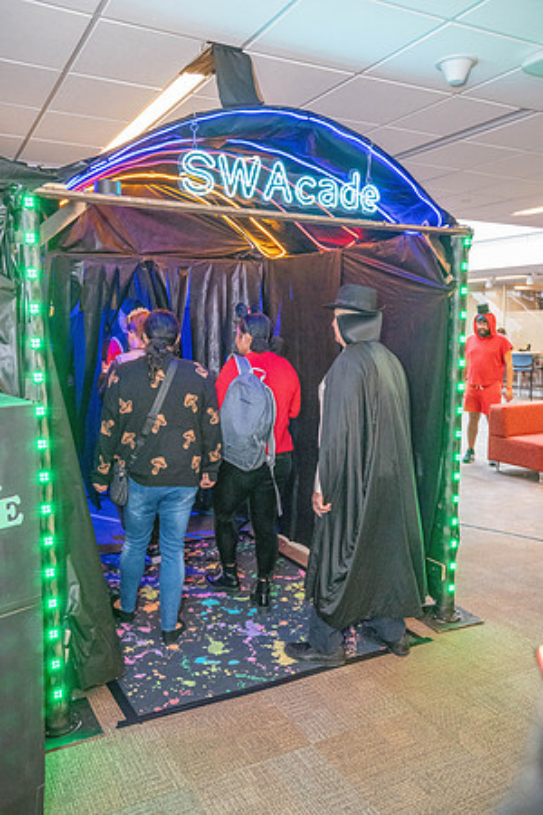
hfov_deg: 45.0
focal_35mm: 29
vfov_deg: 63.7
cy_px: 408
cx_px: 272
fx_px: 656
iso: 12800
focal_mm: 29
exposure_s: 1/200
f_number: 4
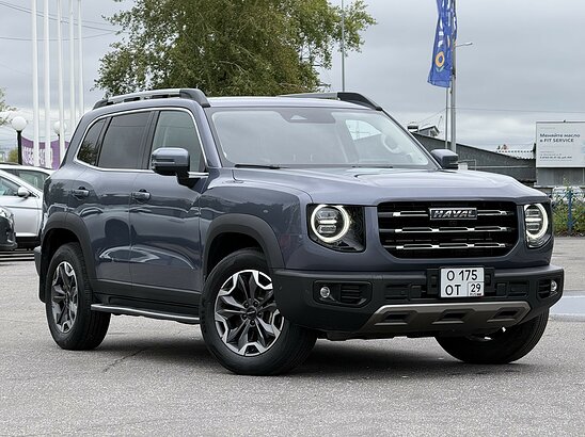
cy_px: 218
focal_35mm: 120
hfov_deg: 16.4
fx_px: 2026
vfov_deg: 12.3
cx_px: 292
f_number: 2.8
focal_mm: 15.66
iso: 50
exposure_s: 1/264
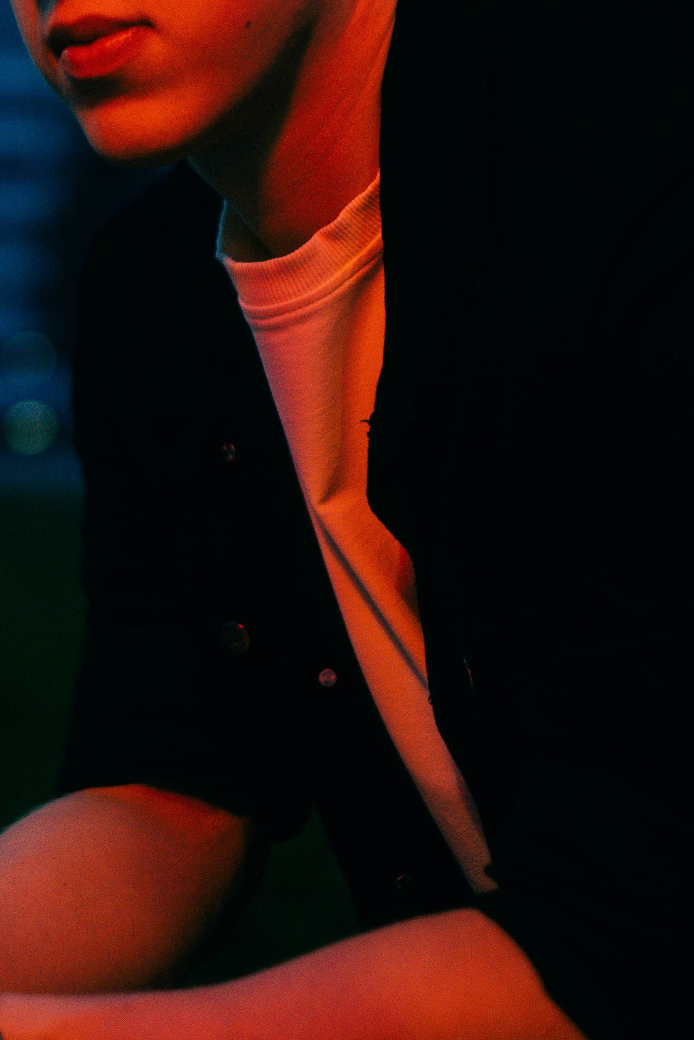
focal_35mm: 81
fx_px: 2342
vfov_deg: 24.7
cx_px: -22
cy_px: 231
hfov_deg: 16.5
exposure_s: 1/640
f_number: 1.4
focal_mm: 35
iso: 1000
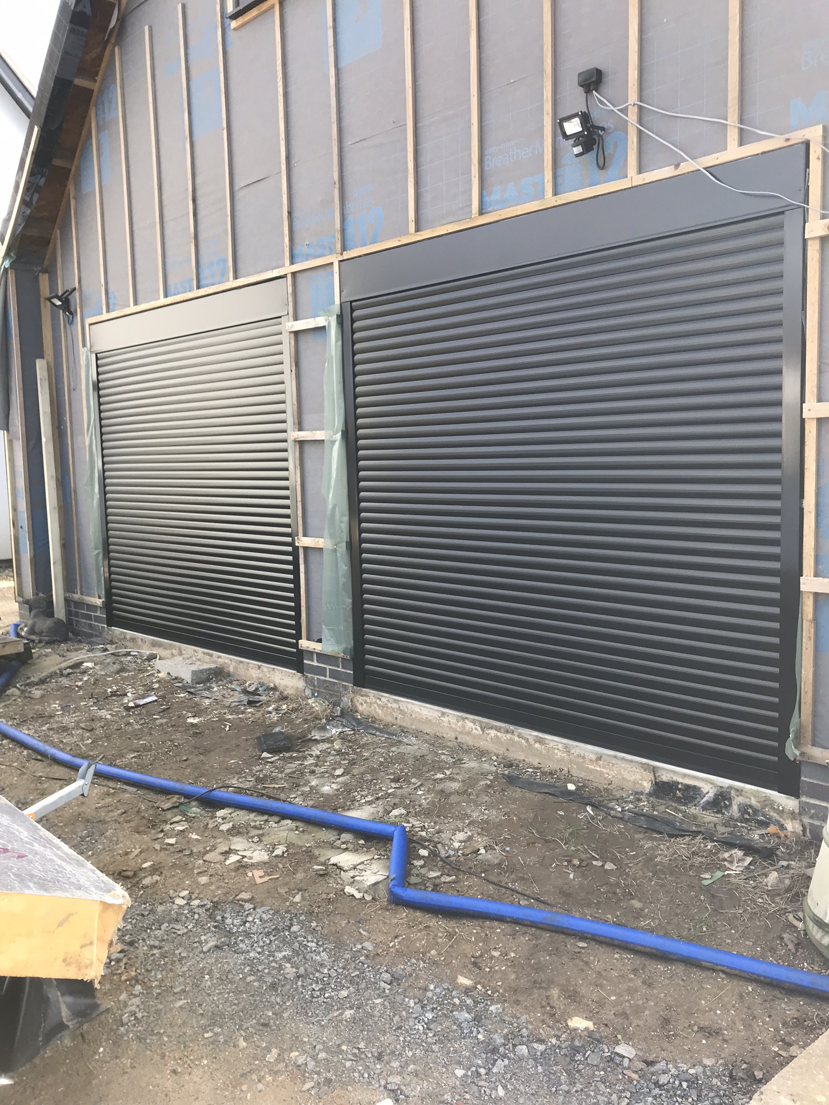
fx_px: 894
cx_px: 414
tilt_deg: -4.4
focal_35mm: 28
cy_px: 552
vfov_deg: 63.4
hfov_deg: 49.7
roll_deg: +1.4
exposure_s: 1/427
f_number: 1.8
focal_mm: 3.99
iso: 20
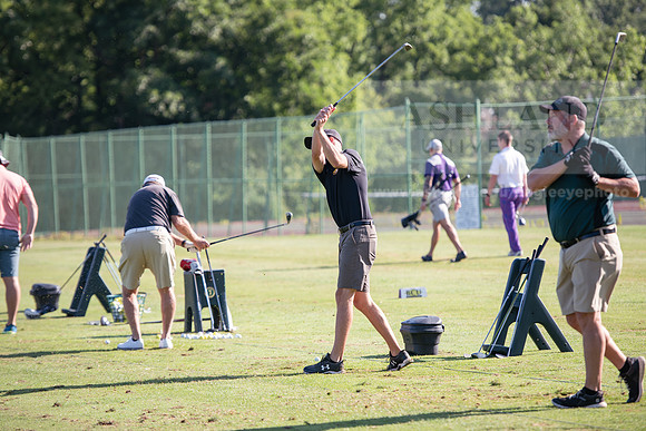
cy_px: 216
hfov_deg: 12.4
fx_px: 2961
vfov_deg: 8.3
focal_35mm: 165
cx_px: 323
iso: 100
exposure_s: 1/500
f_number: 3.2
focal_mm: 165
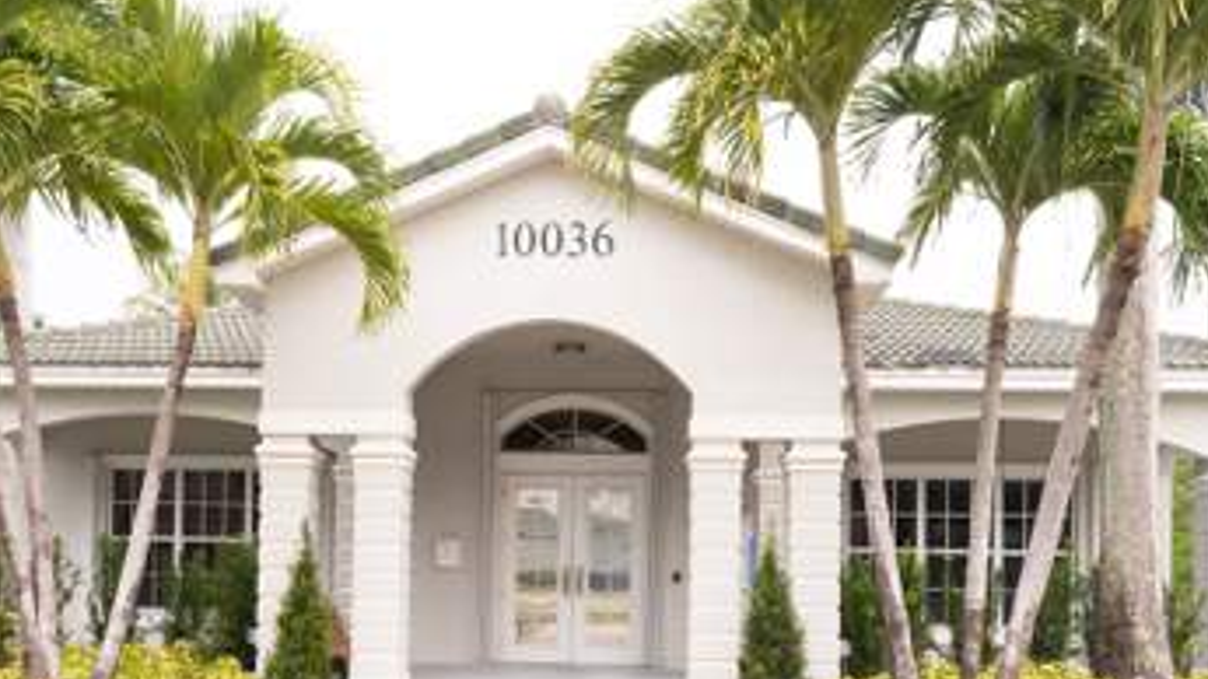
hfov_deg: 56.6
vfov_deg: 32.9
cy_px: 532
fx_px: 1121
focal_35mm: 35
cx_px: 557
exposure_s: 1/250
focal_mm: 24
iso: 250
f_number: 6.3
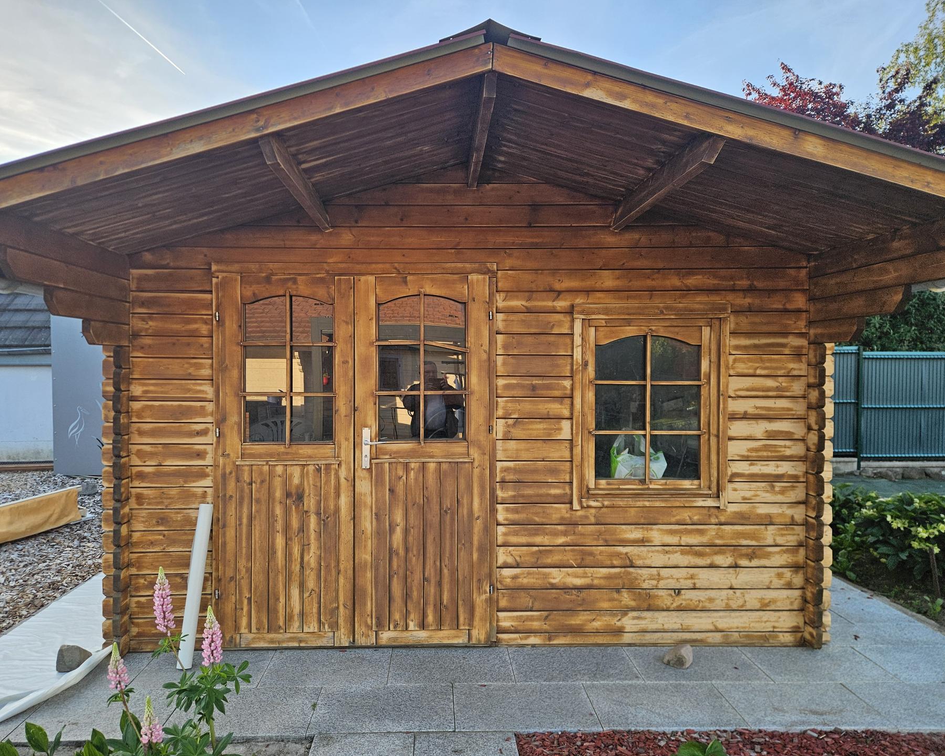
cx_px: 446
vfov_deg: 58.8
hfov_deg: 70.2
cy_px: 378
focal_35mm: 24
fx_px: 671
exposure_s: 1/719
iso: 100
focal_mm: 5.4
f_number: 1.8
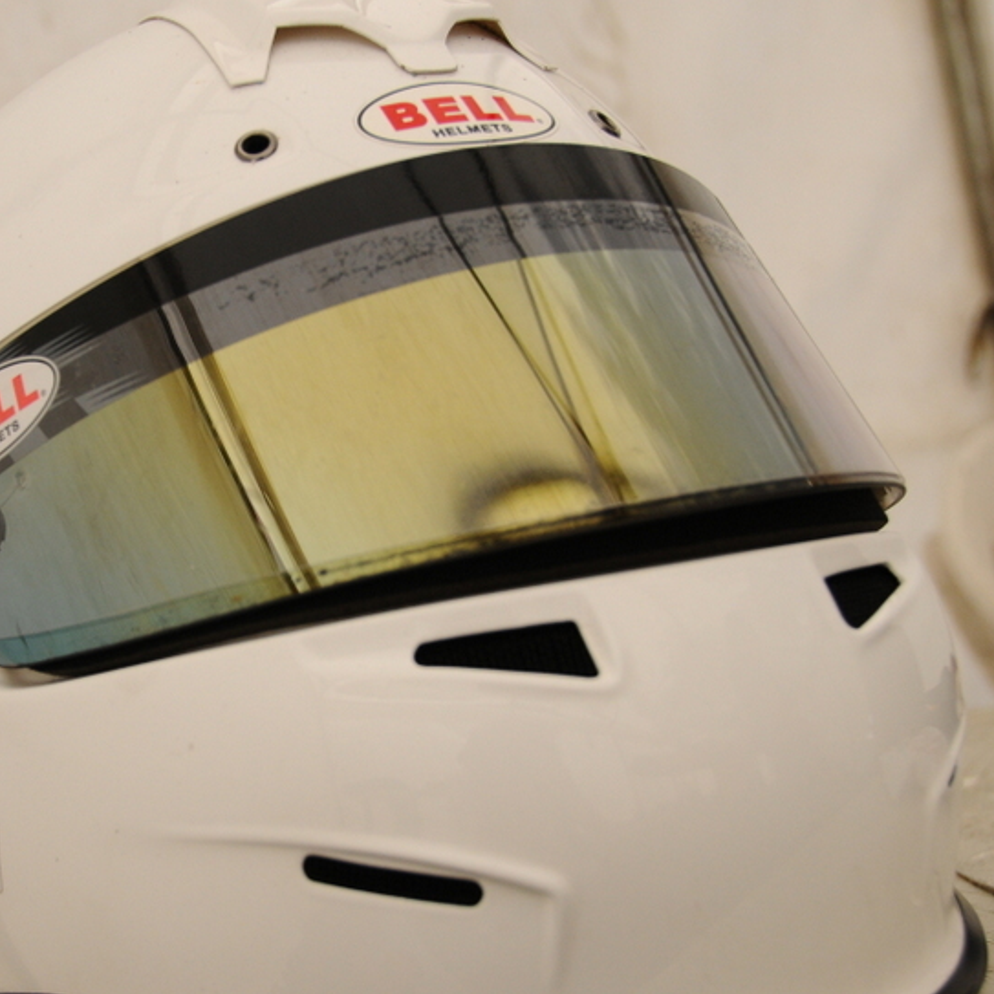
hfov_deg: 26.3
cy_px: 546
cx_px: 260
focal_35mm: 65
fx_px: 2105
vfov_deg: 26.6
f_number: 4.5
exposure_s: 1/640
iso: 400
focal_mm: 27
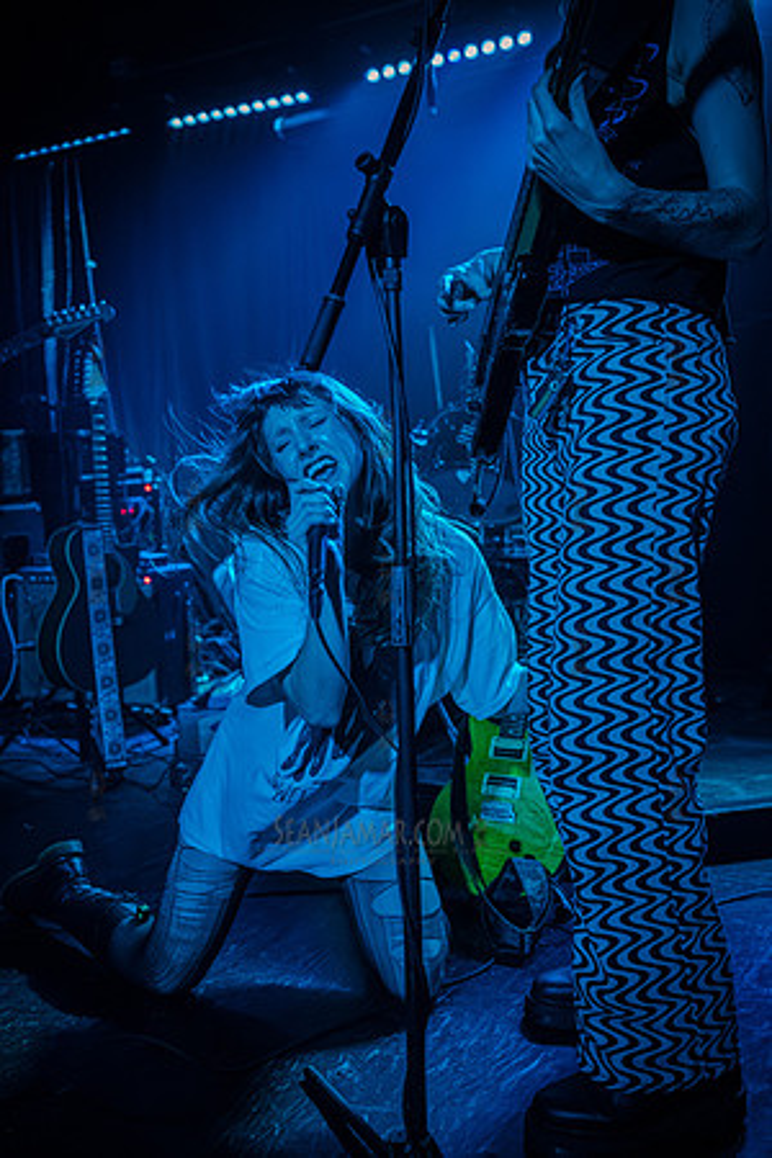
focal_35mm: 35
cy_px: 579
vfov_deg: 54.4
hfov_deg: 37.9
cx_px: 386
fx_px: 1126
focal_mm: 35
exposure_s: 1/320
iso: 16000
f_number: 3.2
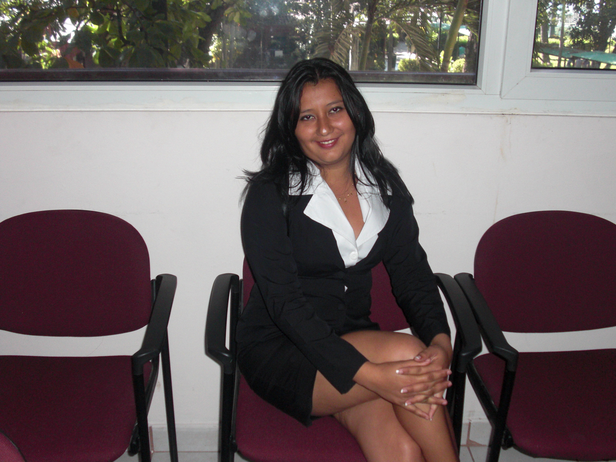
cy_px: 231
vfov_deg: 33.6
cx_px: 308
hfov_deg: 43.9
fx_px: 765
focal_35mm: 43
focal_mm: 7.6
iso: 200
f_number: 3.1
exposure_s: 1/60
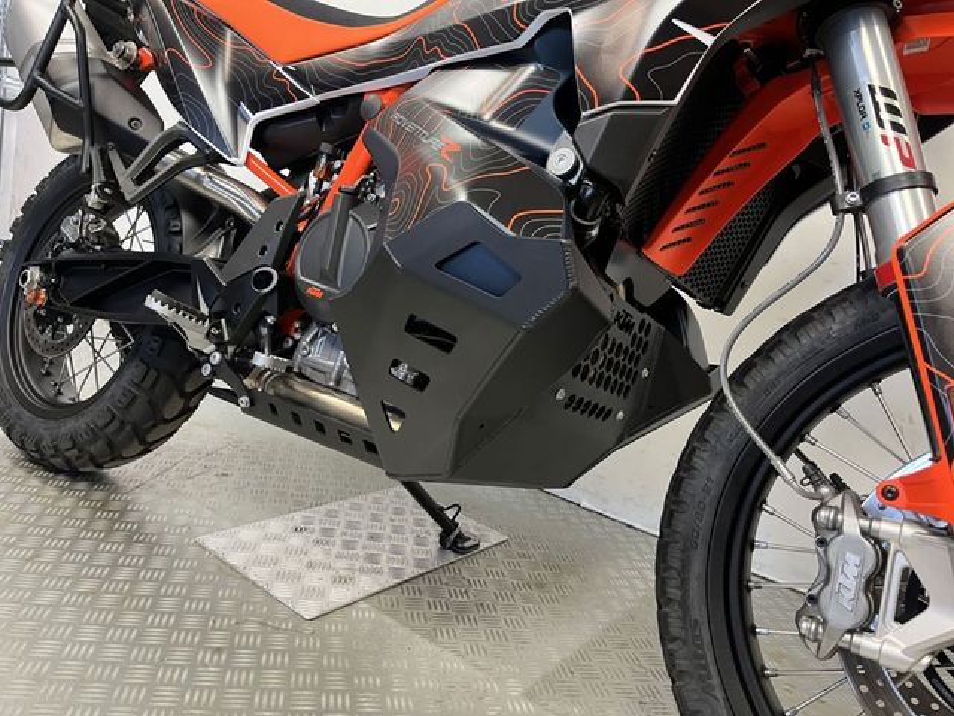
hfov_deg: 67.3
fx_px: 717
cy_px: 358
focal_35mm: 26
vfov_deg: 53.1
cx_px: 477
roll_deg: -8.5
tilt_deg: -11.0
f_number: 1.6
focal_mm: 5.1
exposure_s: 1/50
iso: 320
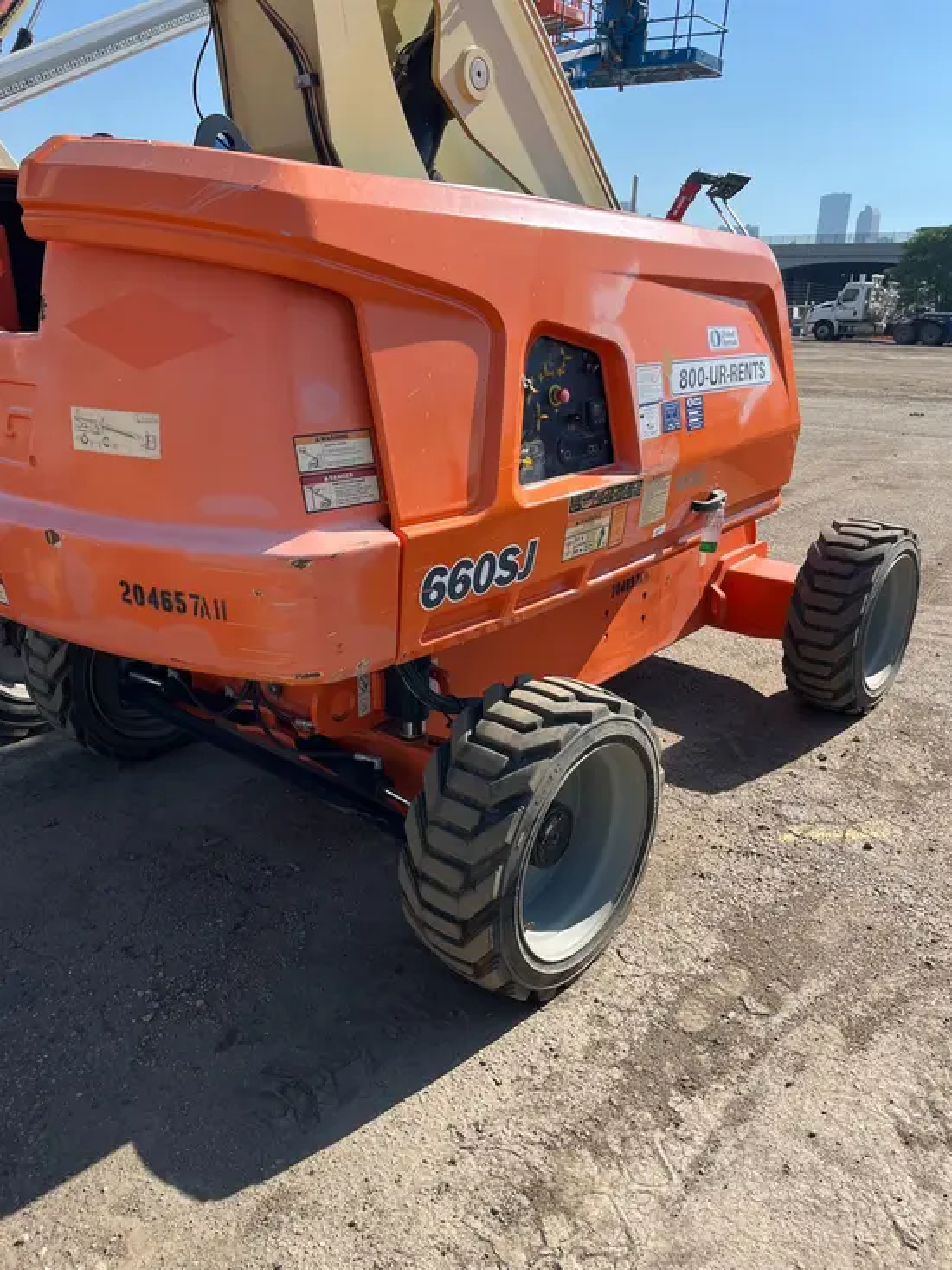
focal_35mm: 26
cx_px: 476
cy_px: 635
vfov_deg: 67.3
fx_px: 953
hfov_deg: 53.1
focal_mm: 5.1
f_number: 1.6
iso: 50
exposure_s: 1/1923
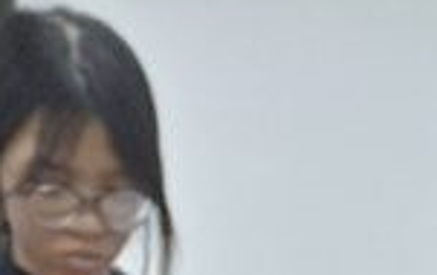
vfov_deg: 6.1
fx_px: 2088
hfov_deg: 11.2
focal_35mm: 175
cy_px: 1141
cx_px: 758
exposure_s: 1/100
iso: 64
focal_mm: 4.69
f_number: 1.8
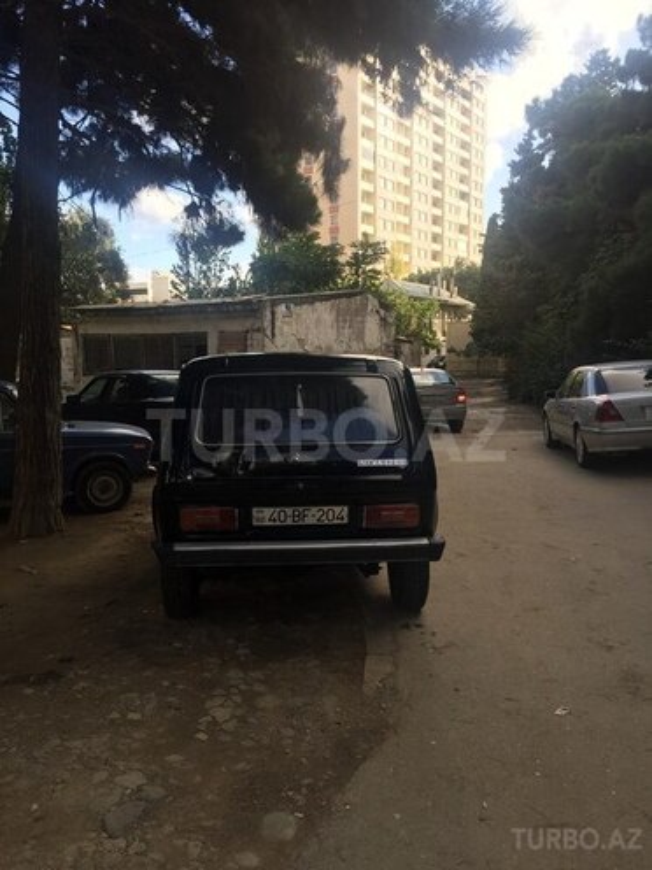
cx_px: 326
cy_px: 435
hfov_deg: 48.2
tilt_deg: -7.6
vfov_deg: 61.7
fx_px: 728
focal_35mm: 29
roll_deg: -0.1
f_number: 2.2
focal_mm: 4.15
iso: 32
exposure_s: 1/534
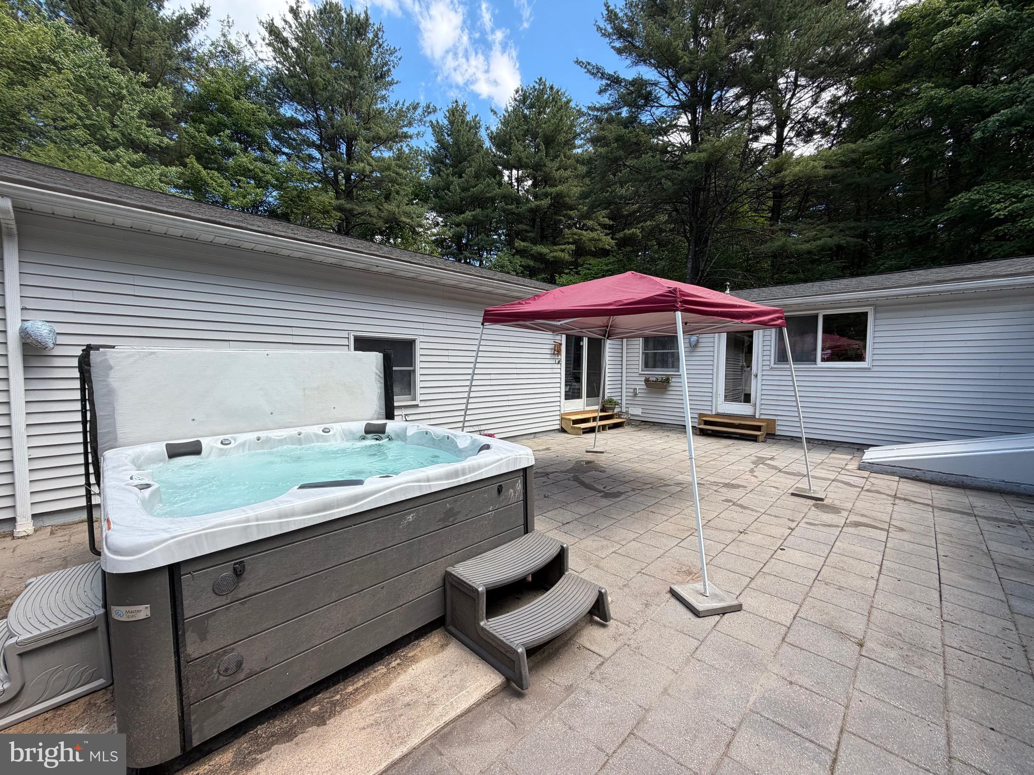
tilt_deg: -2.9
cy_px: 388
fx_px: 418
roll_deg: -0.6
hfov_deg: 102.1
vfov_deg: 85.7
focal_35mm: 14
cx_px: 517
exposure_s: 1/518
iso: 40
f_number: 2.2
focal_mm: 2.22
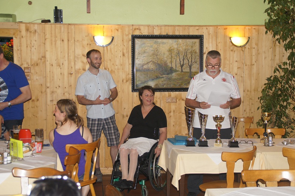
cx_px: 148
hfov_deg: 37.9
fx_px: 430
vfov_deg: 25.7
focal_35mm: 52
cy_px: 98
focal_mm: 35
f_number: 4.5
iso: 500
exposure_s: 1/60
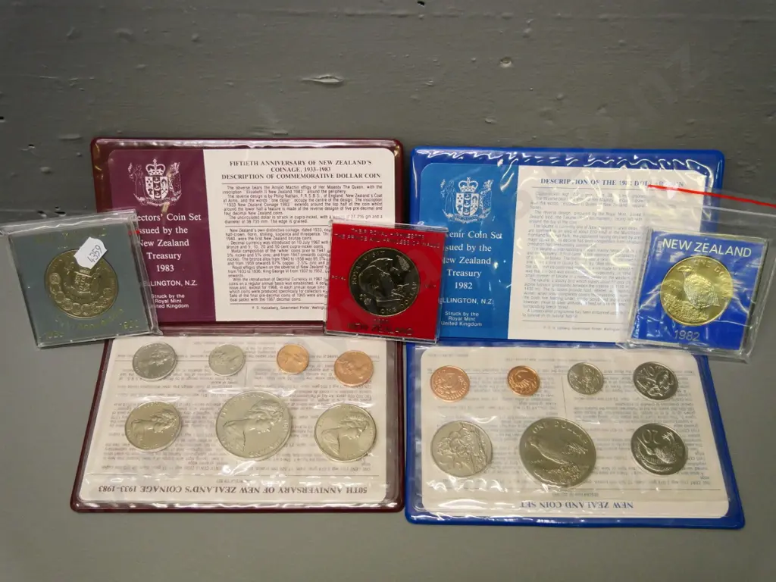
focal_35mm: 36
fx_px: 807
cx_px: 388
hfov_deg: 51.4
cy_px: 291
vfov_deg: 39.7
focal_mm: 18
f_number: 4
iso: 3200
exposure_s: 1/500
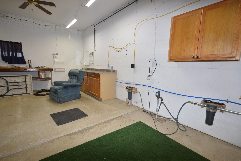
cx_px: 120
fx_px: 100
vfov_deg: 77.2
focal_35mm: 15
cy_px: 80
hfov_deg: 100.4
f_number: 4.5
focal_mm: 10
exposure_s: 1/80
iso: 400
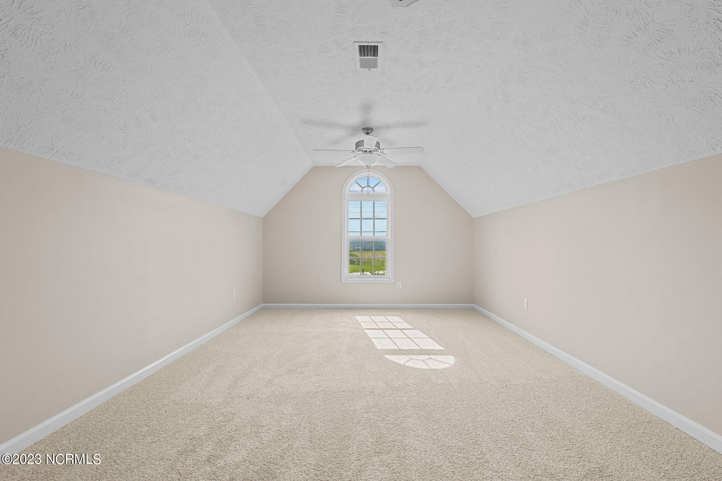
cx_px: 361
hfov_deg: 95.0
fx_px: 331
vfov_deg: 72.0
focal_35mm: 16
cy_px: 240
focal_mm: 16.5
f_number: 8
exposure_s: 1/5
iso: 250
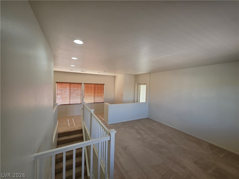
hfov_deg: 106.2
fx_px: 90
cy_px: 90
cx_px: 120
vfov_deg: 89.9
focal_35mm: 13
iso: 160
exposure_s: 1/120
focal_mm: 2.2
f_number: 1.9
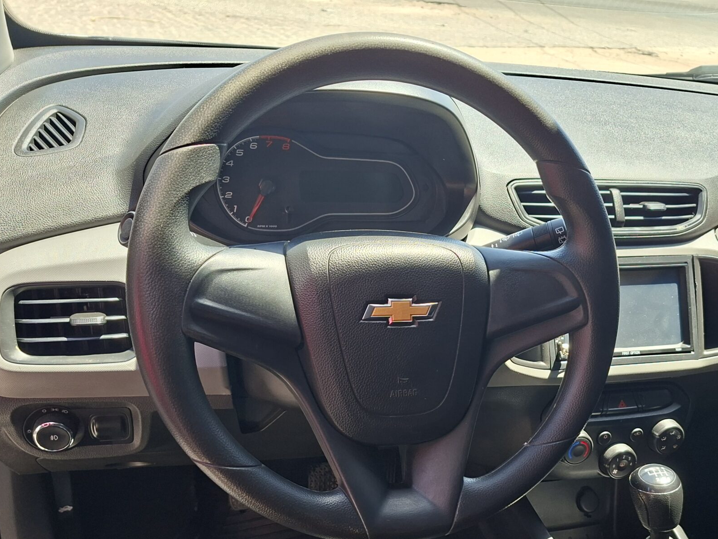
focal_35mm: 37
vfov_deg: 37.8
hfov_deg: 49.5
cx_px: 457
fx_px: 768
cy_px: 397
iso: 50
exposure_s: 1/190
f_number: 1.8
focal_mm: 5.54
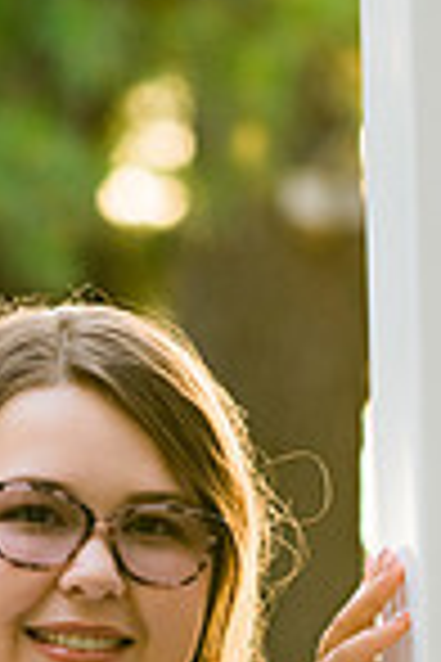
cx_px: 130
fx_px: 4795
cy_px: 869
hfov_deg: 5.3
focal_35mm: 261
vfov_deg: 7.8
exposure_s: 1/320
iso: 800
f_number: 2.8
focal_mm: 85
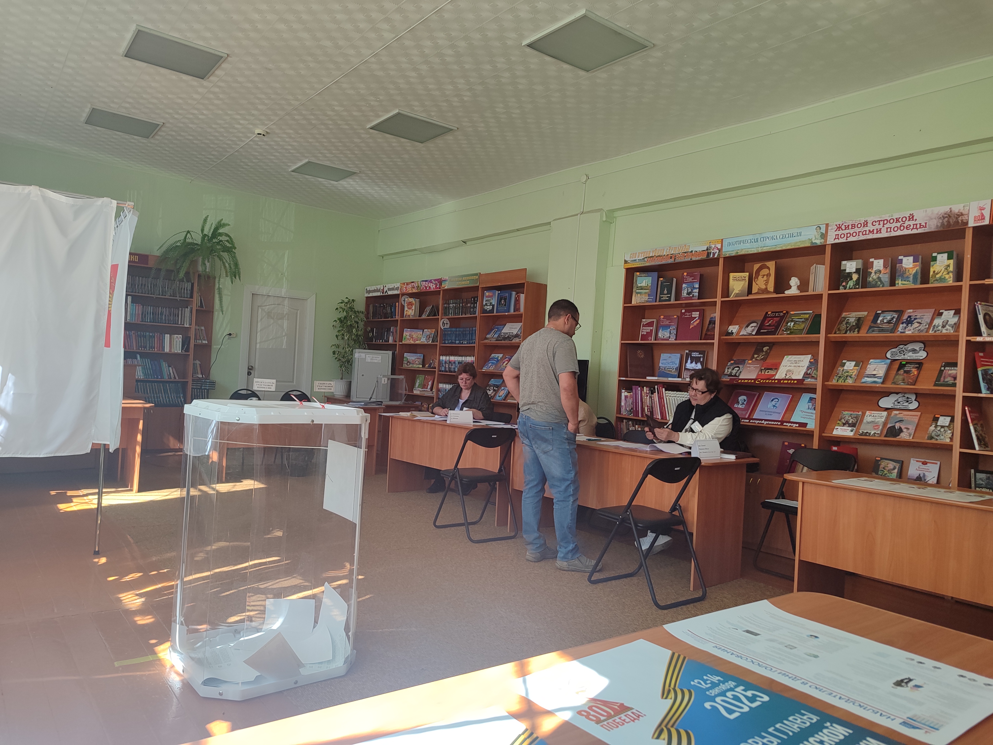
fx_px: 717
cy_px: 372
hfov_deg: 69.4
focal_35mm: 25
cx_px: 496
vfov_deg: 54.9
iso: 51
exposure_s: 1/100
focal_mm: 5.95
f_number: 1.89
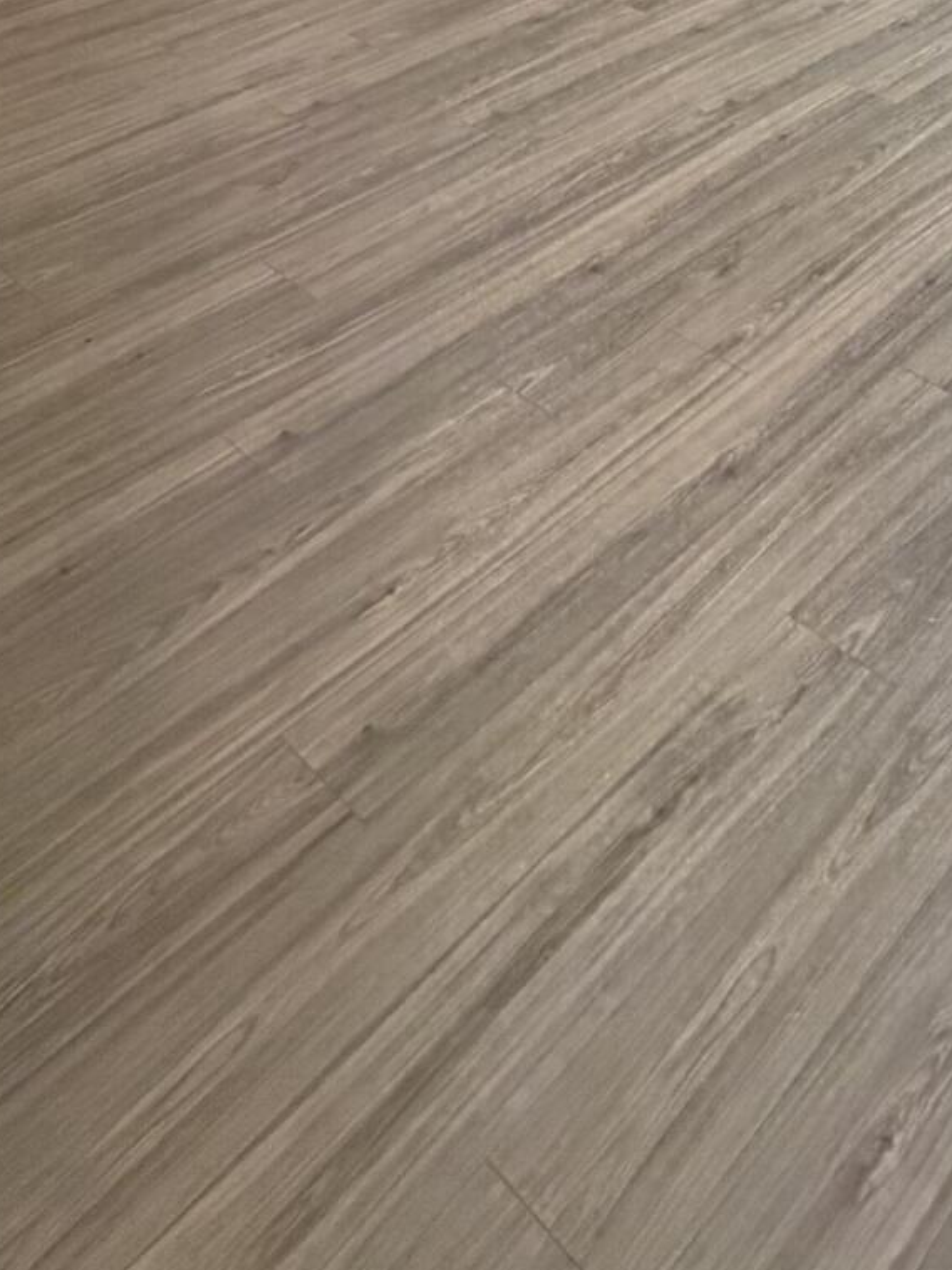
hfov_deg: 31.9
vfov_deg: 39.9
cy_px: -154
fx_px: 1356
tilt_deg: -20.0
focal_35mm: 37
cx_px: 1153
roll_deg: -0.6
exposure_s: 1/120
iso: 200
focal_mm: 2.22
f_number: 2.2
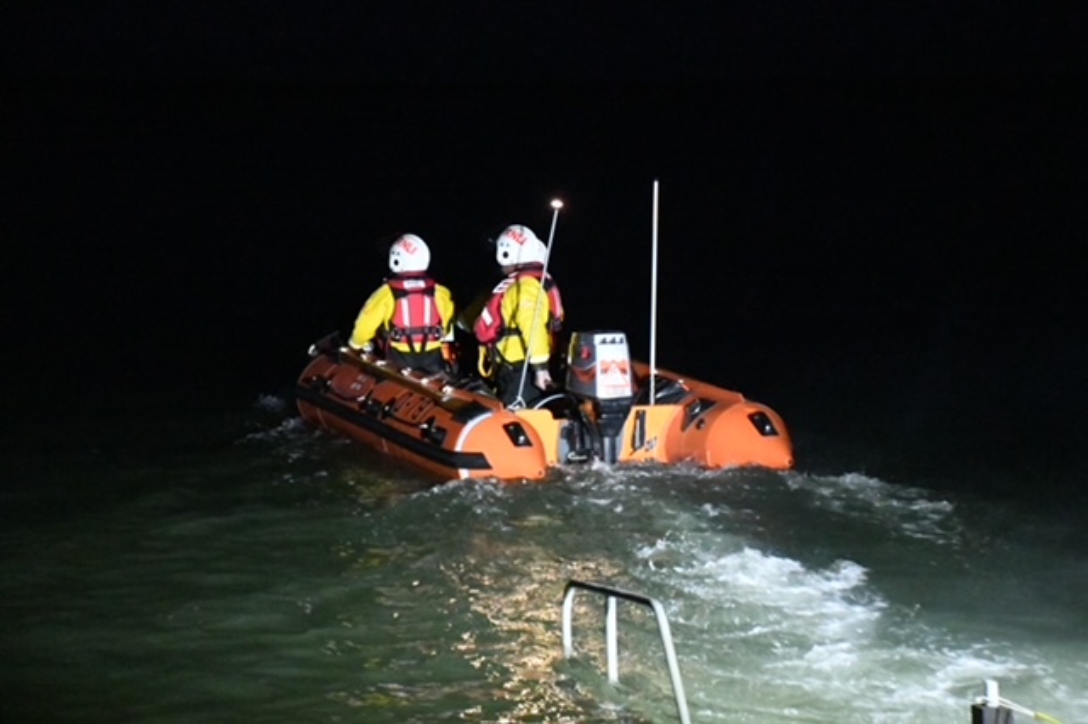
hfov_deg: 21.9
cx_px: 544
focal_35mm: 93
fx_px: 2809
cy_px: 362
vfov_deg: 14.7
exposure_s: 1/60
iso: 25600
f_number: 5
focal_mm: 62
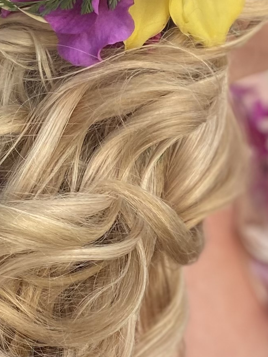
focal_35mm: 119
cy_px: 168
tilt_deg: -18.4
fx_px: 1228
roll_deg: +1.5
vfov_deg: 16.5
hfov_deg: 12.4
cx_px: 98
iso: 32
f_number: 1.8
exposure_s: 1/1585
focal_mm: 4.25
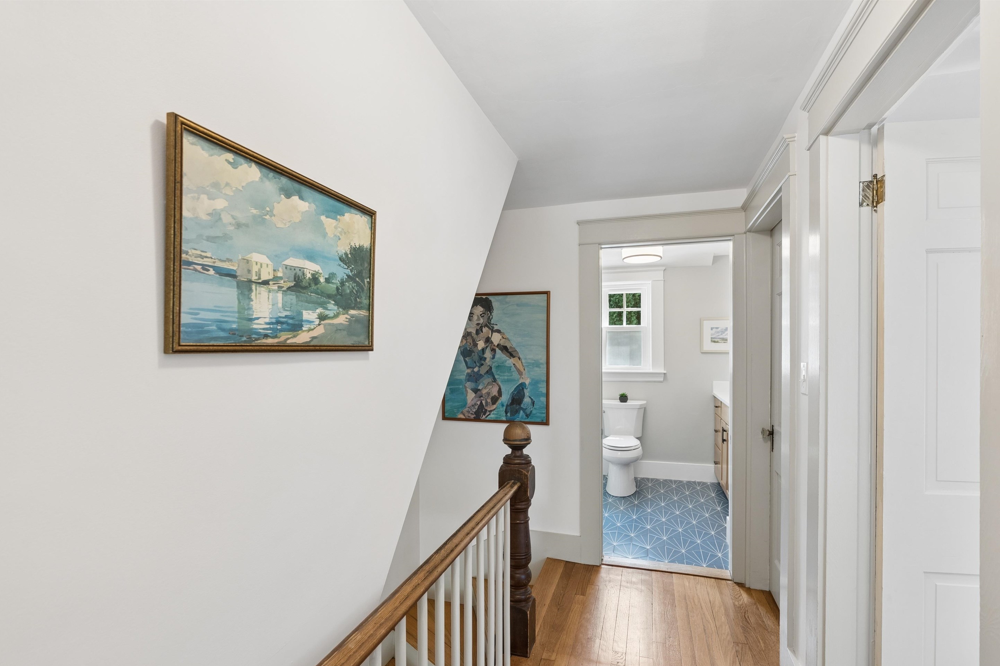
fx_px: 472
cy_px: 354
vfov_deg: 70.4
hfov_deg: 93.3
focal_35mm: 17
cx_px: 510
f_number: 7.1
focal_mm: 16
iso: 320
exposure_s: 1/20
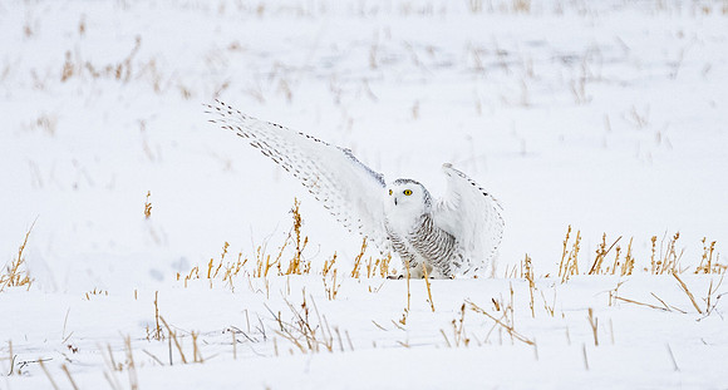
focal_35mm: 1076
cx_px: 420
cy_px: 385
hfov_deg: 2.0
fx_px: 20533
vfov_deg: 1.1
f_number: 5.6
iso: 2800
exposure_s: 1/2000
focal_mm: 400
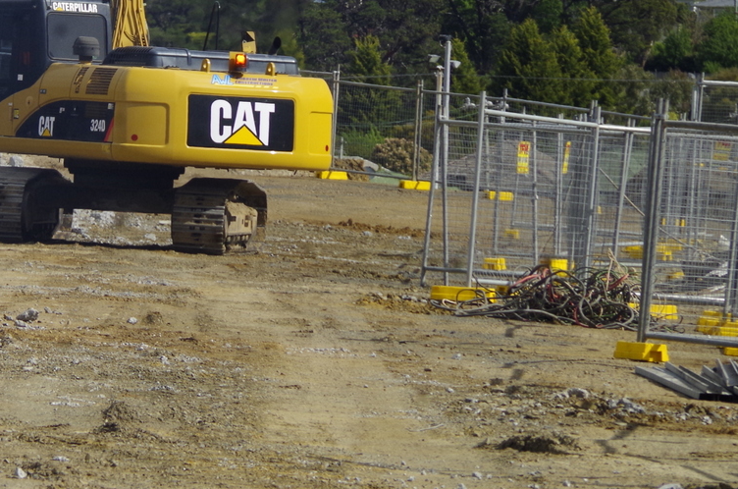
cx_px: -33
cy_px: -6
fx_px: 8796
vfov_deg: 3.2
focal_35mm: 430
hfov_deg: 4.8
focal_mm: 135
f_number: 11
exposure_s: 1/250
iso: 400
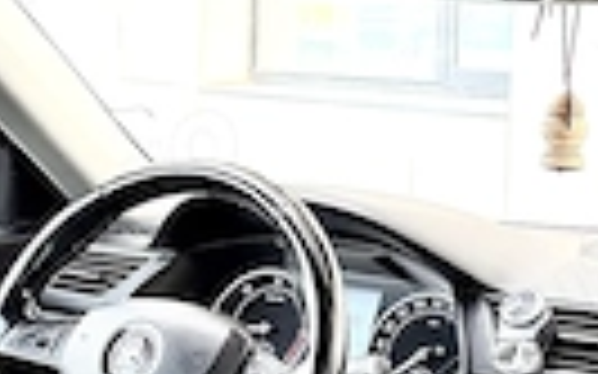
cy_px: 379
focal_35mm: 115
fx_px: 1873
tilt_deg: -10.6
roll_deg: -1.7
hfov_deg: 18.1
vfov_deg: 11.3
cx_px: 297
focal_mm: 6.76
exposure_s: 1/284
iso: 100
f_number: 1.78
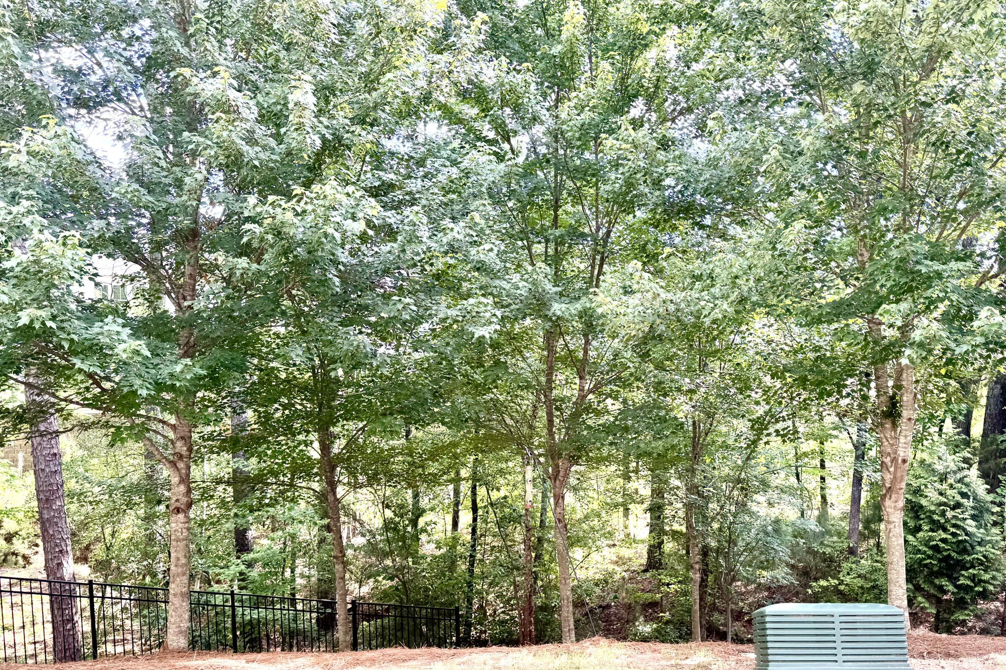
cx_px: 575
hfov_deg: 60.0
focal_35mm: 31
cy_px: 446
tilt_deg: -5.5
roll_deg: -1.3
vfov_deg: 41.8
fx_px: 866
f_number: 1.78
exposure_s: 1/383
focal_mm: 6.76
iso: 80
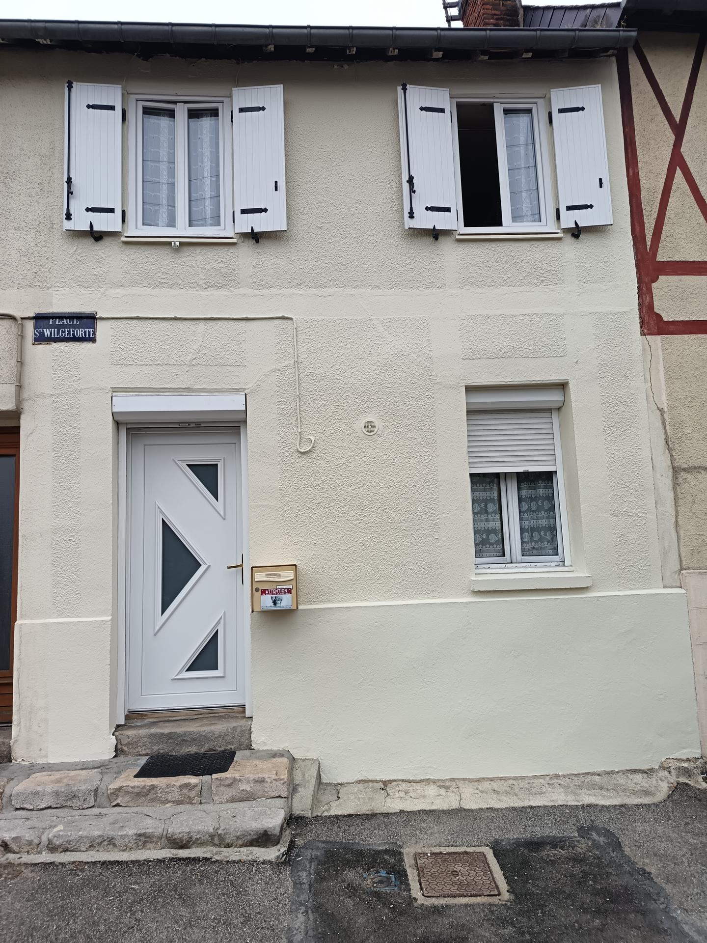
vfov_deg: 71.6
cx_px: 354
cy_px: 472
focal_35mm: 24
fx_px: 654
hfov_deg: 56.8
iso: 100
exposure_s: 1/135
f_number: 1.75
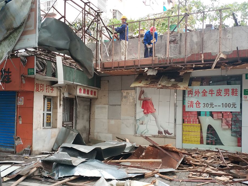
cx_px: 117
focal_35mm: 42
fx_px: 301
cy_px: 111
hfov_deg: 44.8
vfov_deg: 34.3
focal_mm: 4.5
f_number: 2
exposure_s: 1/100
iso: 213
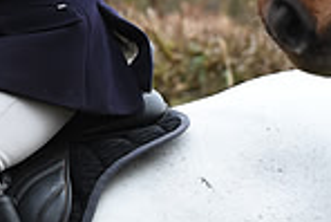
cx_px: -306
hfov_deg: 4.7
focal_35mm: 430
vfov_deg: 3.2
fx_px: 3957
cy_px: -90
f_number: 5.6
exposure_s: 1/1000
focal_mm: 110
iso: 3200
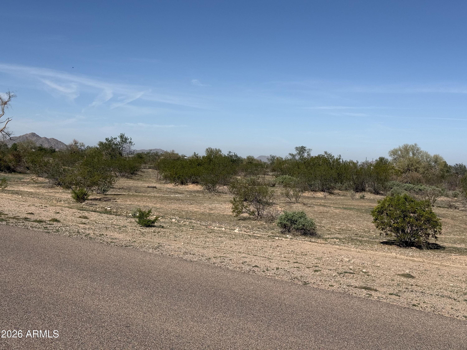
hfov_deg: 39.7
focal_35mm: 48
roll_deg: -2.6
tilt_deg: -1.1
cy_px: 175
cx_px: 234
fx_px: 648
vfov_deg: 30.3
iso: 64
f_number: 1.78
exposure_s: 1/9901
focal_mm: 6.76
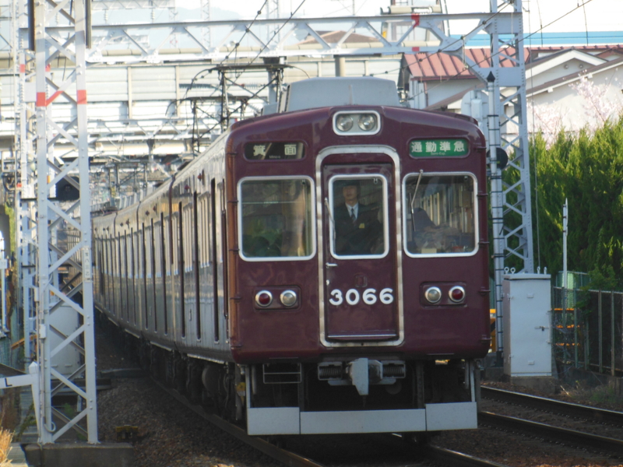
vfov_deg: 5.1
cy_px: 234
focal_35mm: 294
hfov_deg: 6.7
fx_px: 5291
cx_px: 312
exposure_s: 1/250
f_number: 5.8
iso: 250
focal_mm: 52.5
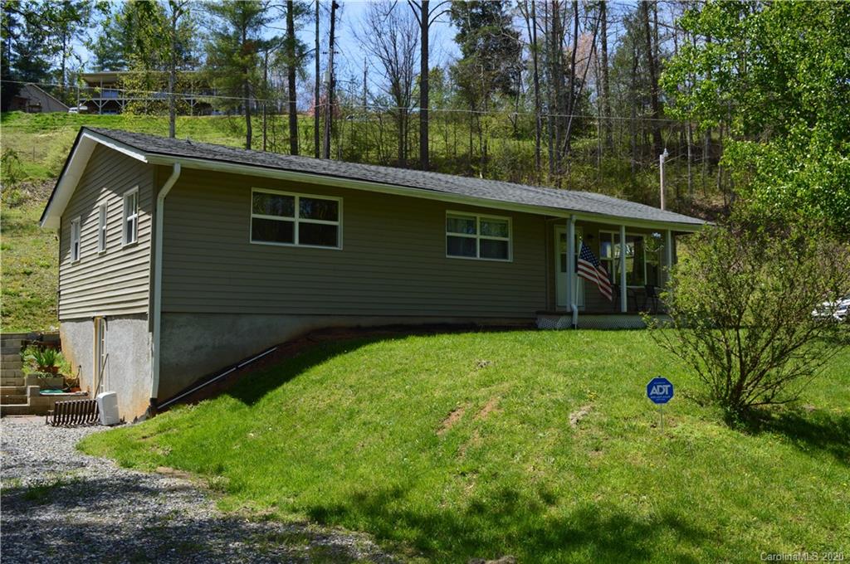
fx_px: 778
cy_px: 282
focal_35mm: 33
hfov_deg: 57.3
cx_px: 425
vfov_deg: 39.9
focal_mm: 22
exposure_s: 1/400
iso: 400
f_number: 11
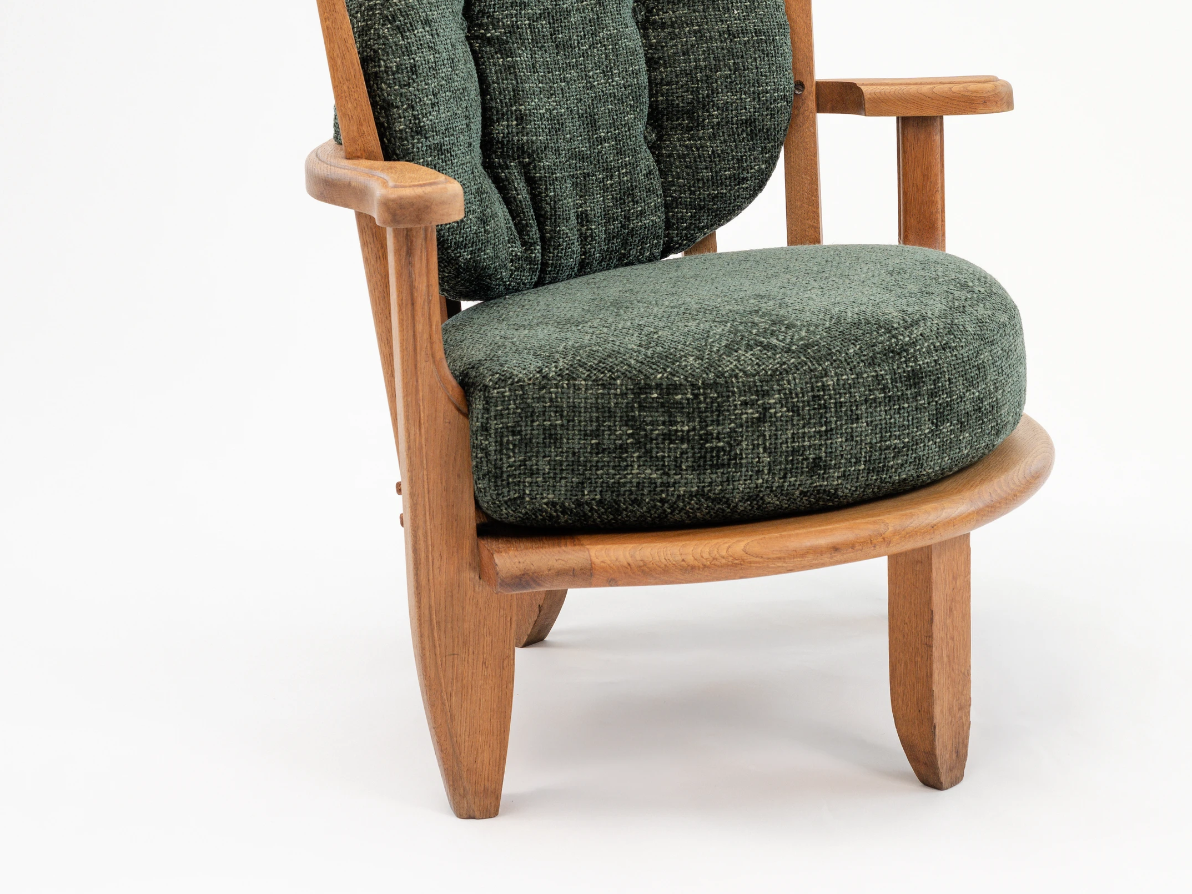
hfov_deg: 22.7
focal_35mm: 86
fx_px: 2961
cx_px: 679
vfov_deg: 17.1
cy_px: 328
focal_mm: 50
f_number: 9
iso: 250
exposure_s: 1/50
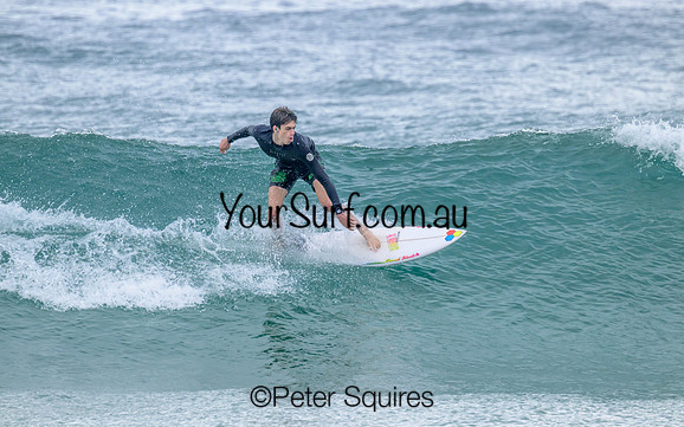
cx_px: 342
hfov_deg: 3.1
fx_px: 12506
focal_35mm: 671
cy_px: 200
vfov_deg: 2.0
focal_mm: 640
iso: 2000
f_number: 11
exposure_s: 1/2000
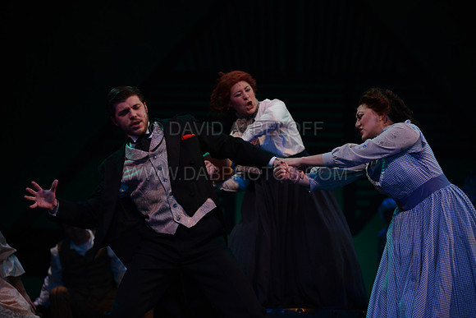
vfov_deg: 13.0
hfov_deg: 19.5
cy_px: 159
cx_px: 238
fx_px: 1389
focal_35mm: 105
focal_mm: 105
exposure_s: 1/400
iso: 1600
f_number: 2.8
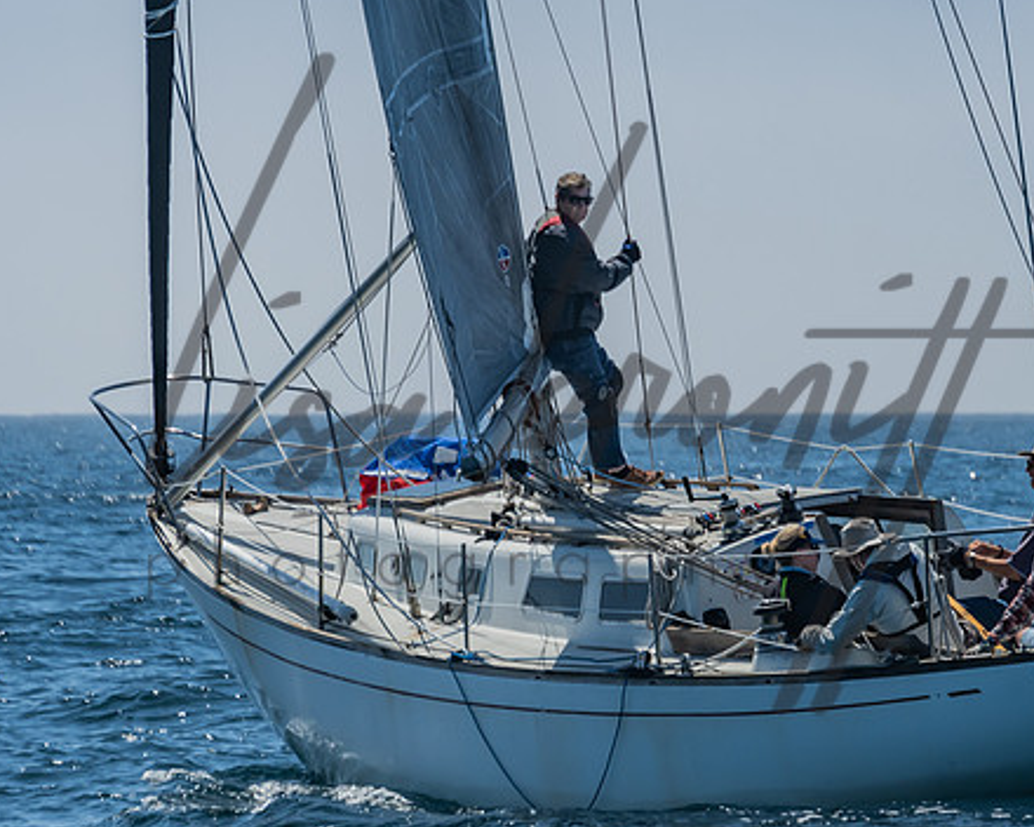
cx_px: 588
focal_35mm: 452
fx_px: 13832
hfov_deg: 4.3
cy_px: 355
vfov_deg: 3.4
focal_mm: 180
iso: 160
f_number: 6.3
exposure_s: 1/640
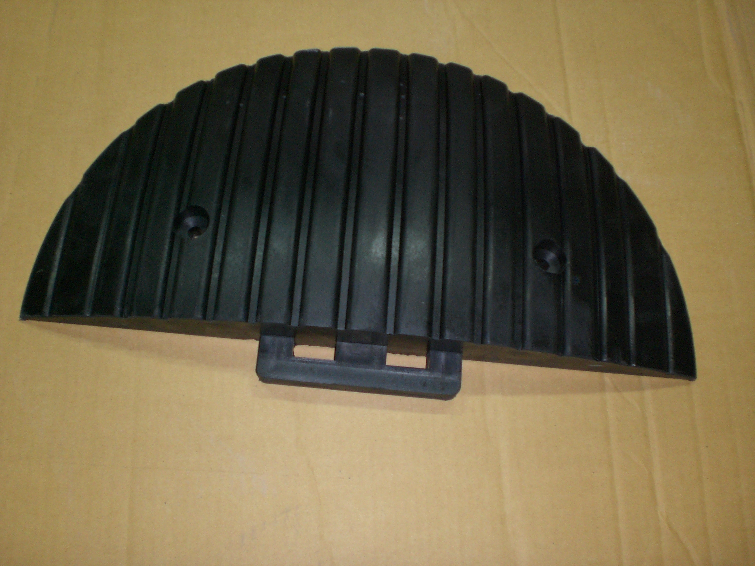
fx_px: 829
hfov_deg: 49.0
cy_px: 283
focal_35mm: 38
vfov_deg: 37.7
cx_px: 378
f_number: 3.1
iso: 200
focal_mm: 6.3
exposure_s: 1/30
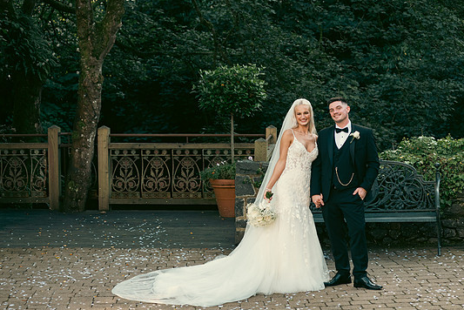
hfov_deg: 23.4
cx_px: 245
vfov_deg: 15.7
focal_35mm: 87
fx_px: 1122
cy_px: 166
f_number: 3.5
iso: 200
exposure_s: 1/200
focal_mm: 80
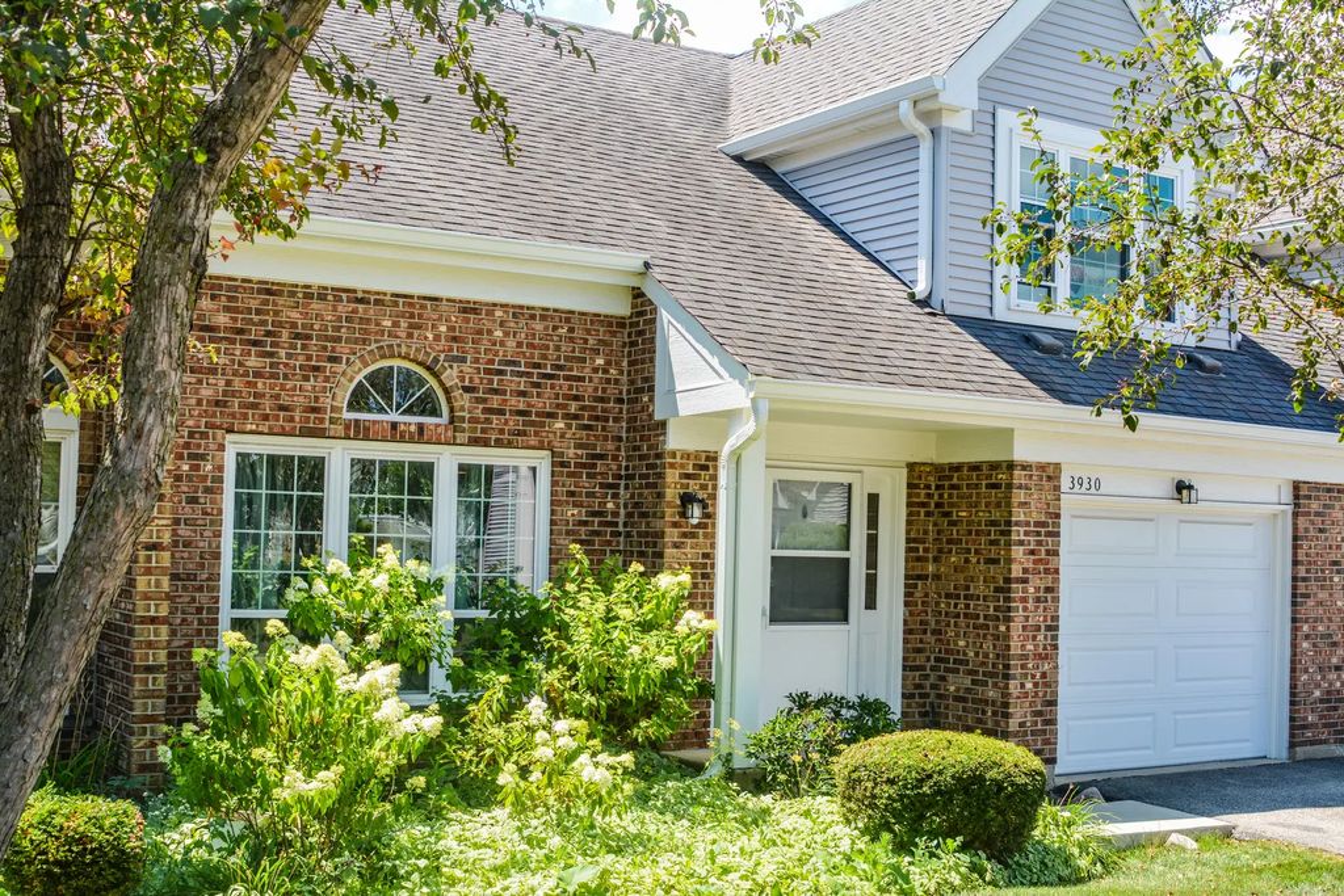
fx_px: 1568
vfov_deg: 31.9
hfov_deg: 46.4
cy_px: 448
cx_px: 672
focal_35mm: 42
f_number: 6.3
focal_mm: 28
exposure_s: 1/160
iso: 100
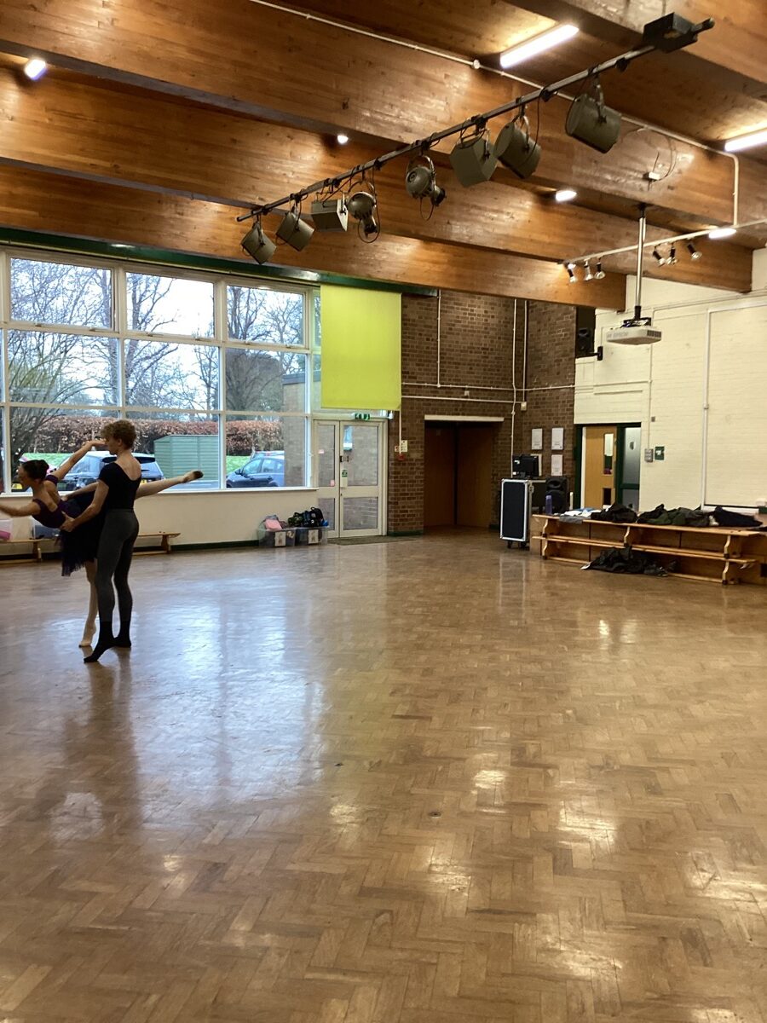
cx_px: 384
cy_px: 512
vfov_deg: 58.4
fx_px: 916
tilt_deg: -3.9
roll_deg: -0.5
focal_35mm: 31
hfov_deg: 45.4
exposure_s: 1/50
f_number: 2.4
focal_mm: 3.3
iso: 80
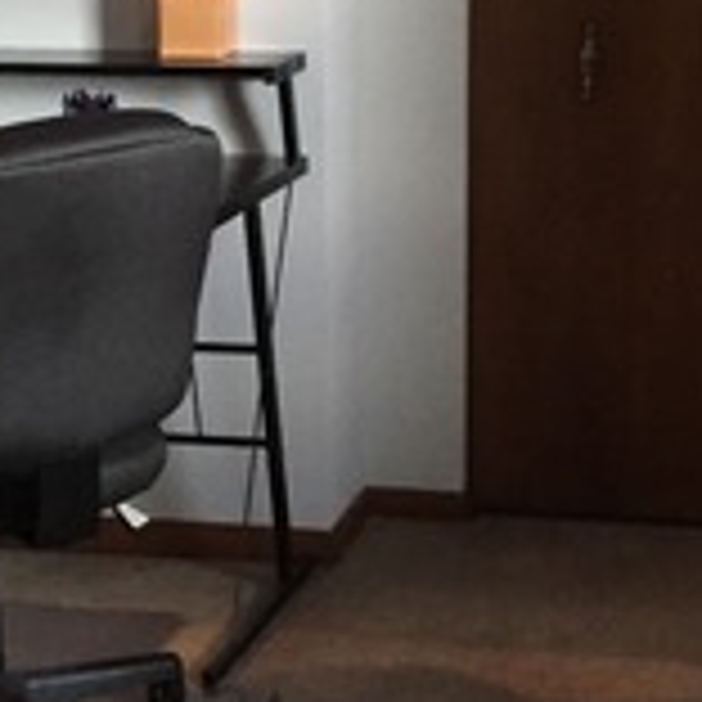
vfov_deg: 16.4
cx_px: 364
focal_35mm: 105
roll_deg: -0.8
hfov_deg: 16.6
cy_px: 112
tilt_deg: -9.1
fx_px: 2409
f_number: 2.2
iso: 320
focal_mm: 4.15
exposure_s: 1/15
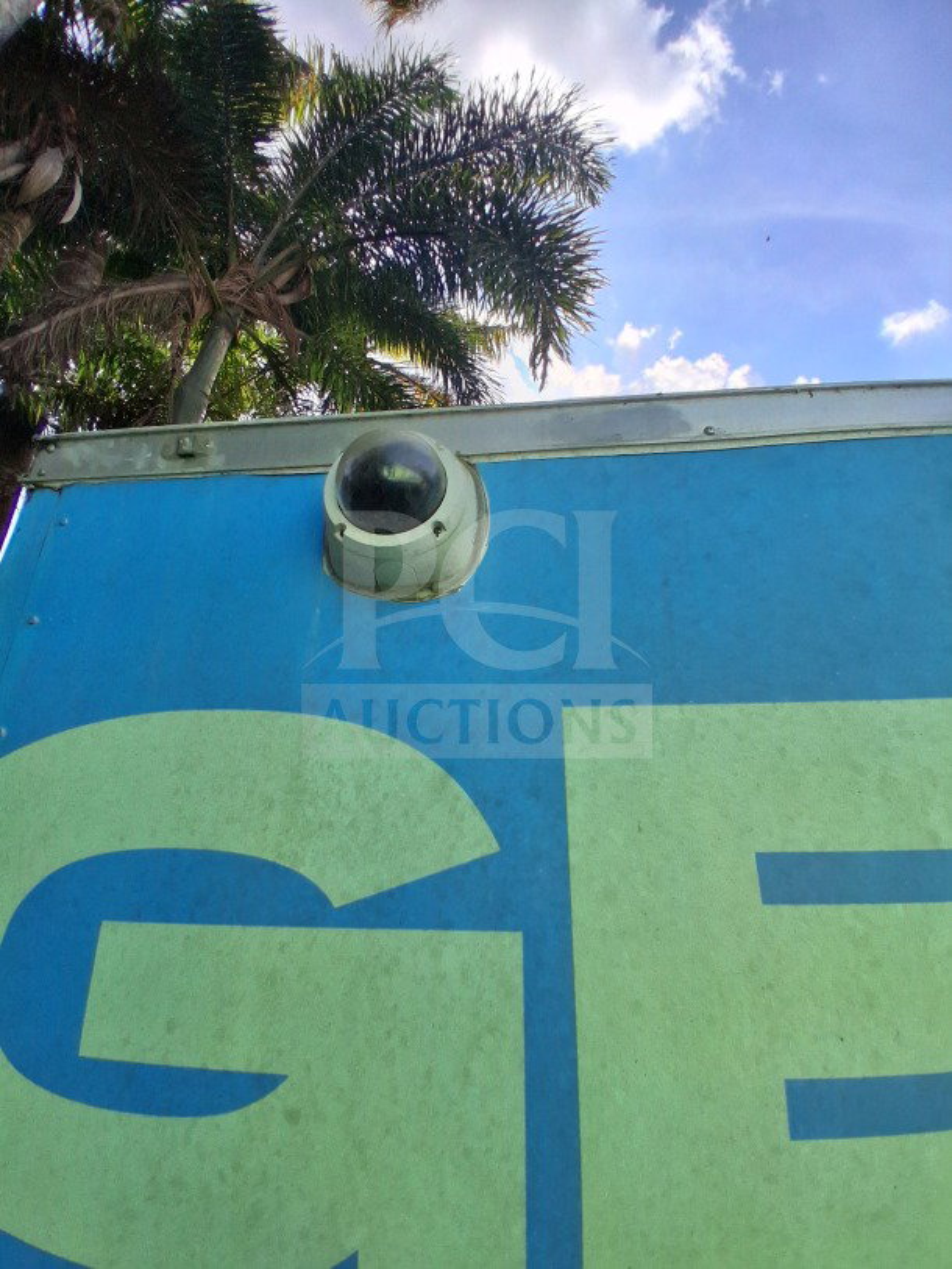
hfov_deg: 74.7
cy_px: 634
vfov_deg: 91.0
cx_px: 476
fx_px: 623
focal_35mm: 17
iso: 50
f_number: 2.2
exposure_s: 1/1351
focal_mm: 1.4
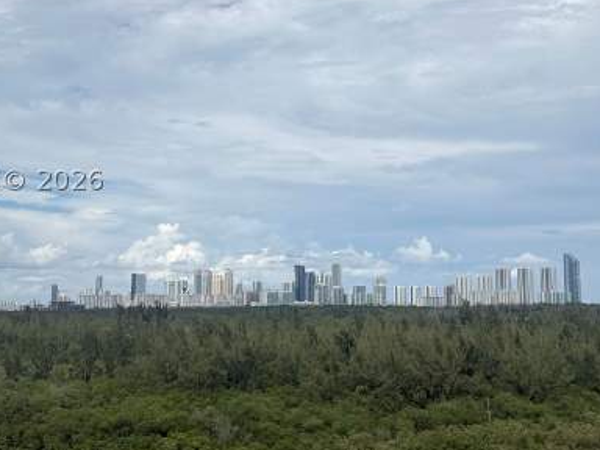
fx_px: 867
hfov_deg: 38.1
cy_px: 180
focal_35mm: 50
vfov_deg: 29.0
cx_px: 342
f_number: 1.78
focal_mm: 6.76
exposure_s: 1/10309
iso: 80
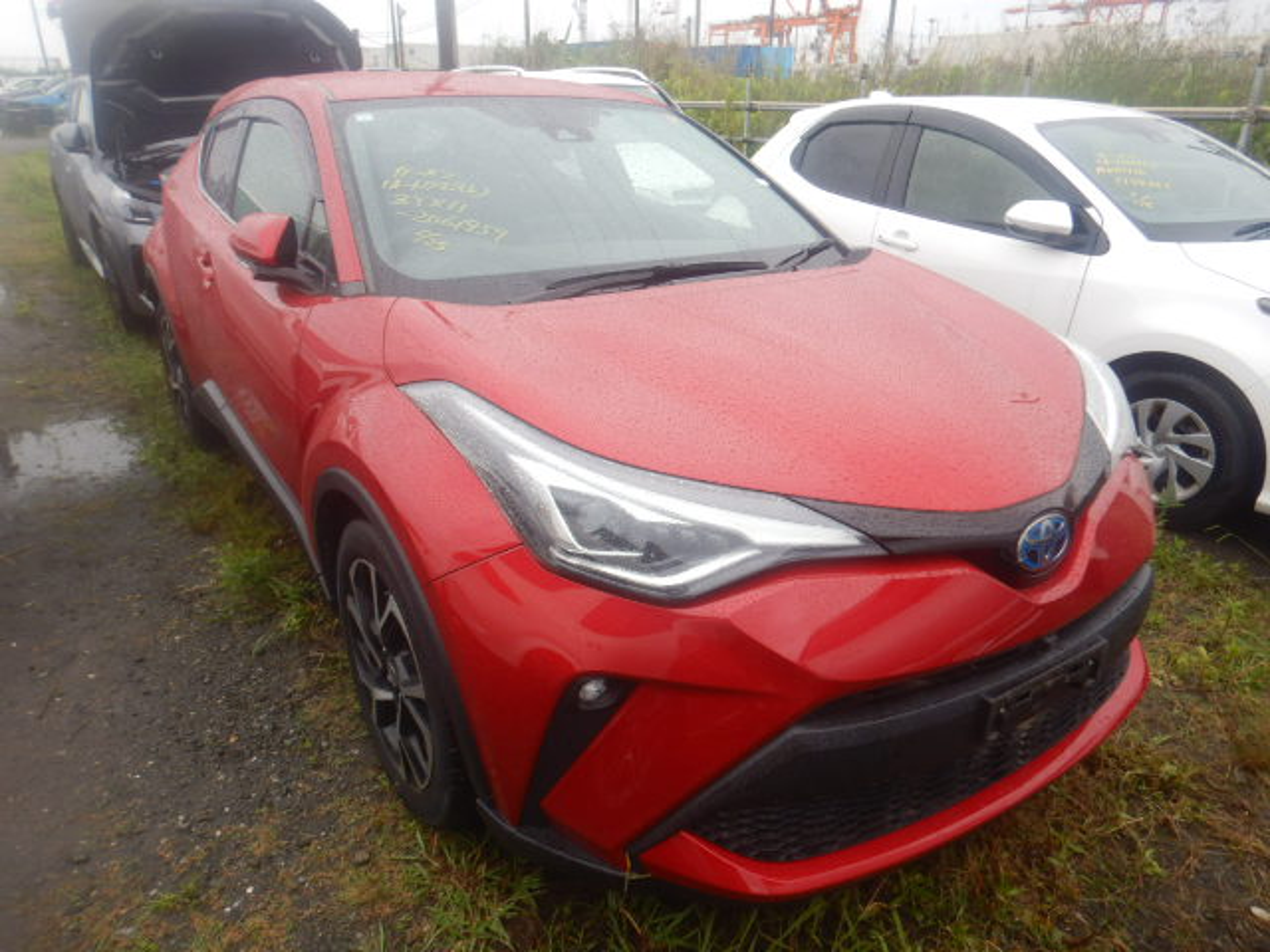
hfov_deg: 71.6
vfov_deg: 56.8
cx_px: 635
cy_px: 476
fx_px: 881
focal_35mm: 24
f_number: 2.8
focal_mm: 4.3
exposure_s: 1/60
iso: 125
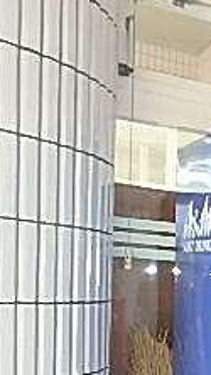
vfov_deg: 30.0
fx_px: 656
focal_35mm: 66
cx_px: 452
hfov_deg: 14.4
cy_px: 361
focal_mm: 3.7
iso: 200
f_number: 3.5
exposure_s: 1/60
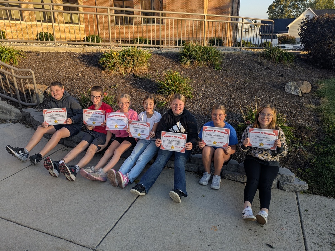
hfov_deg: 67.3
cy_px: 129
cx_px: 165
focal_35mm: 26
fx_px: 252
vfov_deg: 53.1
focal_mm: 5.43
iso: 39
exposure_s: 1/357
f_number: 1.89
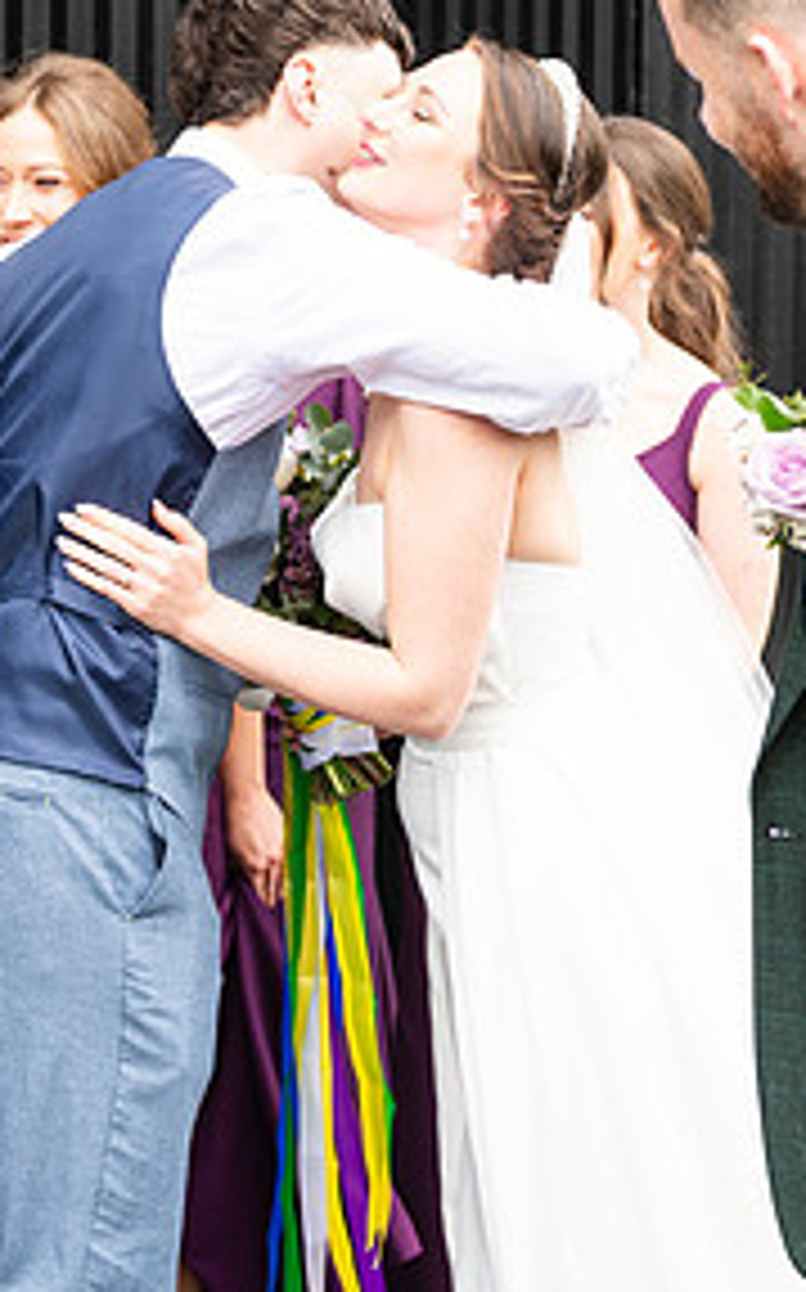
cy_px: 461
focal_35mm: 99
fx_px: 3485
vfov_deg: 21.0
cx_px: 279
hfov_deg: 13.2
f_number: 3.5
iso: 160
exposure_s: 1/200
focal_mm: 48
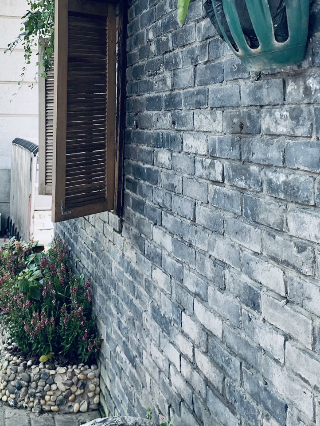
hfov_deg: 27.0
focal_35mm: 54
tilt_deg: +3.4
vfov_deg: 34.3
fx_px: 666
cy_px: 75
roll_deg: -0.6
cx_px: 144
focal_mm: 4.25
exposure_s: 1/119
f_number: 1.8
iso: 100
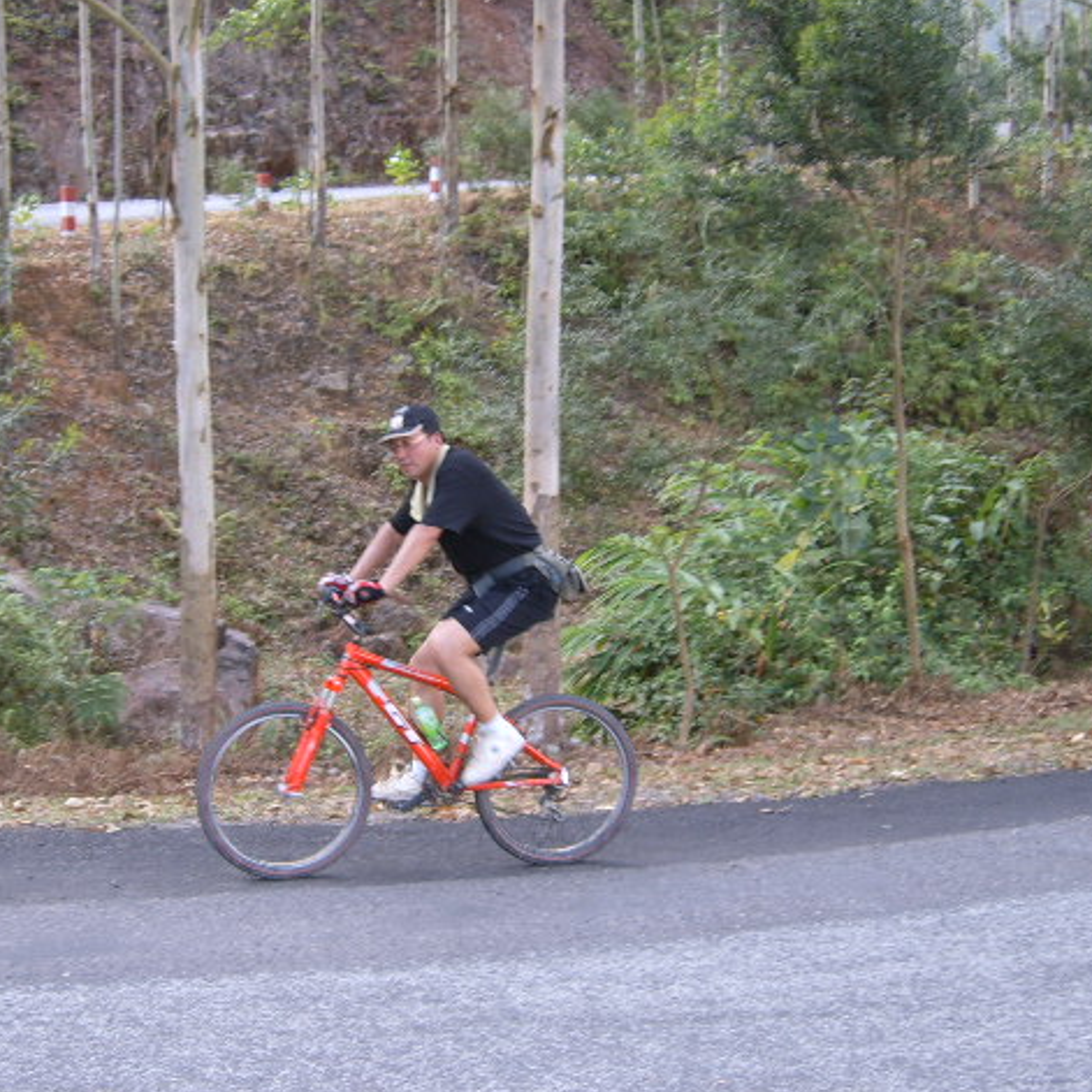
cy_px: 545
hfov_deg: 26.1
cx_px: 459
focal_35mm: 66
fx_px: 2356
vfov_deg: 26.1
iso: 50
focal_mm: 9.1
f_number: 3.4
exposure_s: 1/90
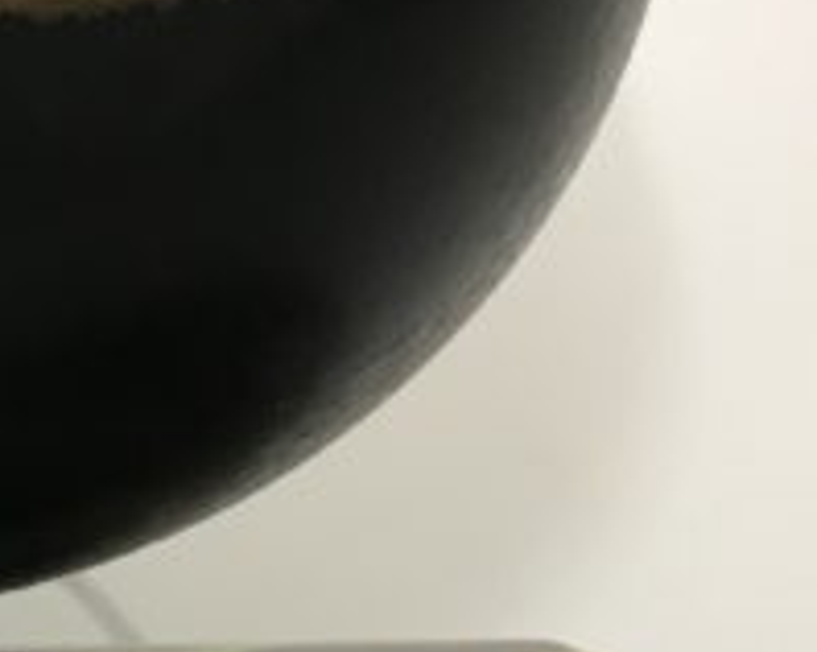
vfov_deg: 14.2
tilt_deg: -41.4
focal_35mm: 106
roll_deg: +0.5
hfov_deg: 17.2
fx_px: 2561
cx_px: -202
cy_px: 697
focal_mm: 3.99
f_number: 1.8
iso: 50
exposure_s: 1/15
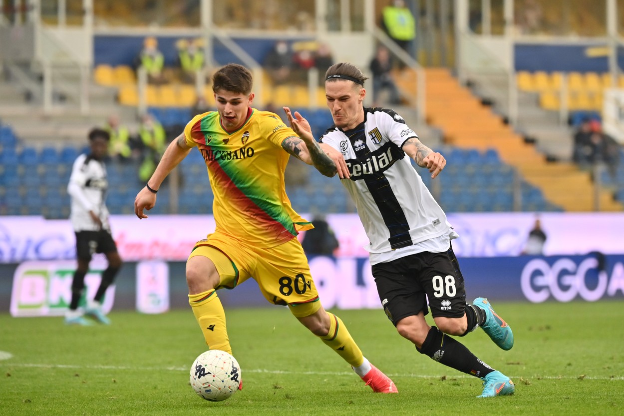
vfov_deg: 6.0
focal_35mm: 230
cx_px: 312
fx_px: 3986
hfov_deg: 9.0
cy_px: 208
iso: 1250
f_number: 4
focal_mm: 230
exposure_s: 1/4000
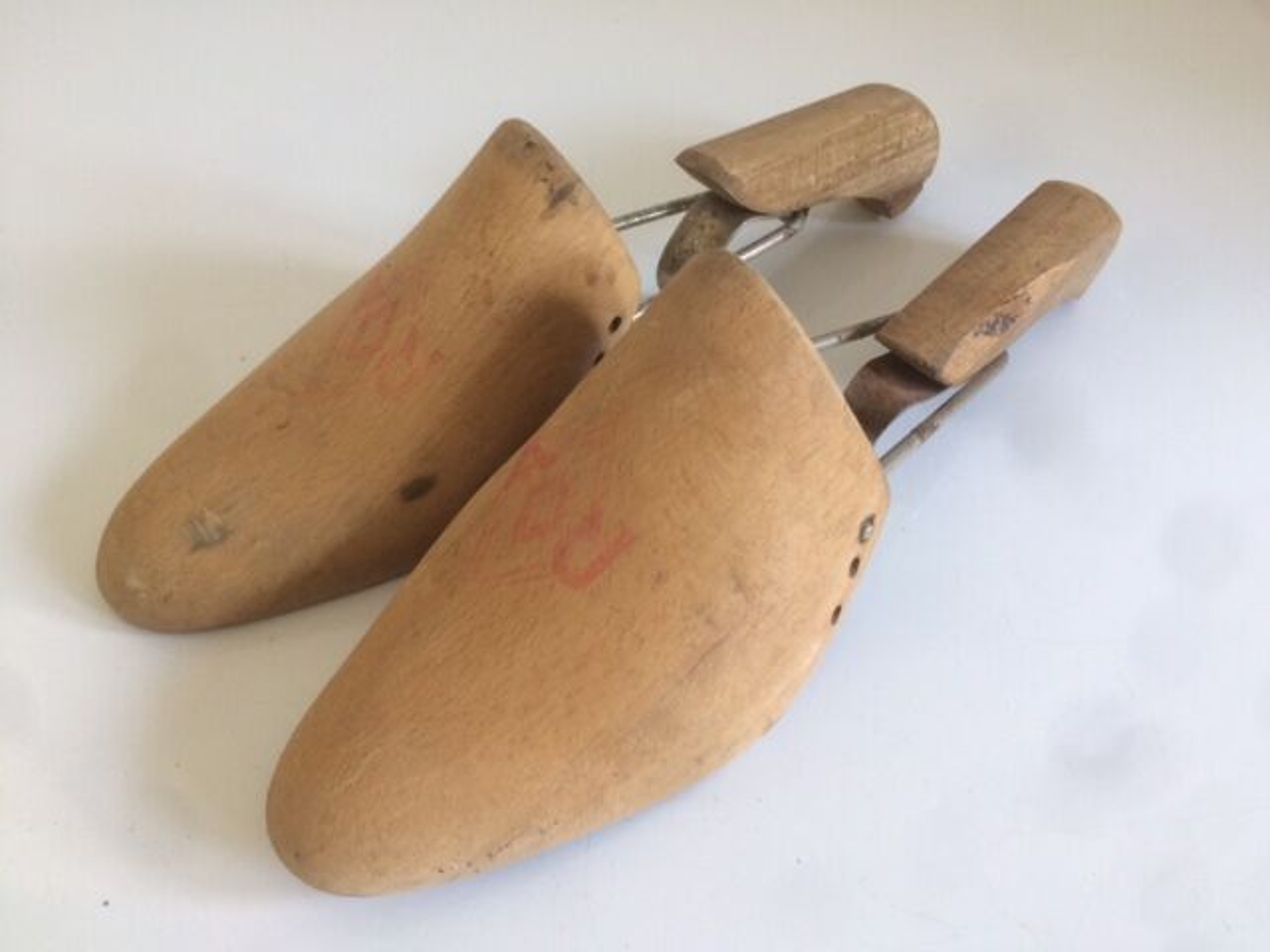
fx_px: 1064
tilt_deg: -50.6
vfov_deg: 48.2
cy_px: 476
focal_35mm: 29
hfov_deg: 61.7
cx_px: 635
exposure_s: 1/33
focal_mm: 4.15
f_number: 2.2
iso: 100
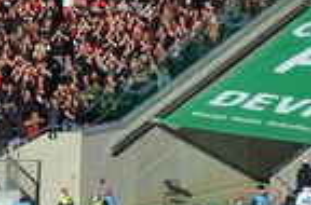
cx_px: 99
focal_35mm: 622
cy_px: -156
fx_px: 5356
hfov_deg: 3.3
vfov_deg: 2.2
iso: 200
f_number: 7.1
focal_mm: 105
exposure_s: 1/800
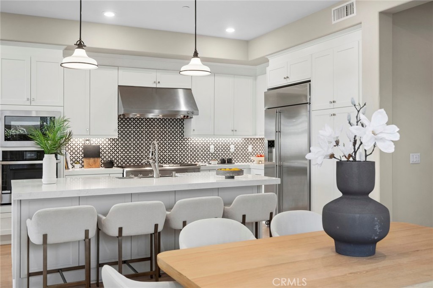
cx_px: 216
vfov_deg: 37.8
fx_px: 421
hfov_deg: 54.5
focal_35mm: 35
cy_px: 144
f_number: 9
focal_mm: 35
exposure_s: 1/4
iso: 200
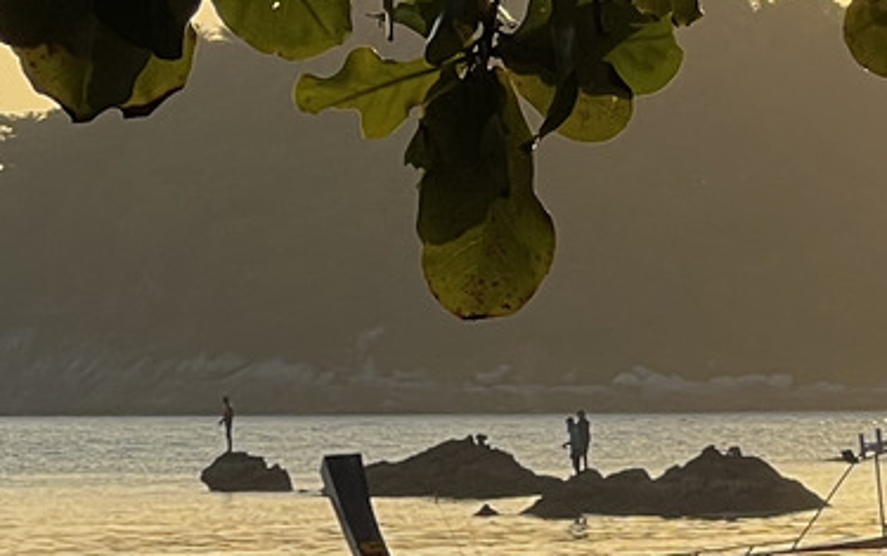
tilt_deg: +1.4
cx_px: 289
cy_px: 331
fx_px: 8419
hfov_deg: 6.0
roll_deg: +0.7
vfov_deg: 3.8
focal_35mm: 348
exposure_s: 1/847
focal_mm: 9
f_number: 2.8
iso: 32
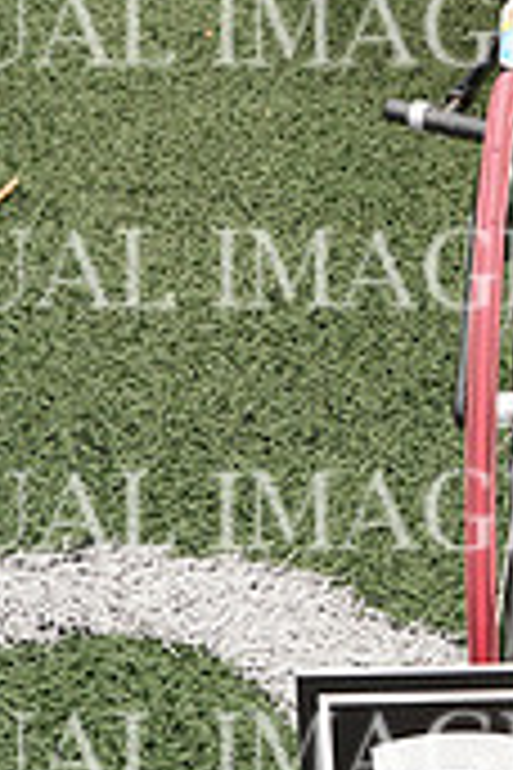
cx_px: 565
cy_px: -95
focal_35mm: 119
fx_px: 2543
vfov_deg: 16.6
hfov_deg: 11.4
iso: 200
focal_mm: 35
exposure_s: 1/125
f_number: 8
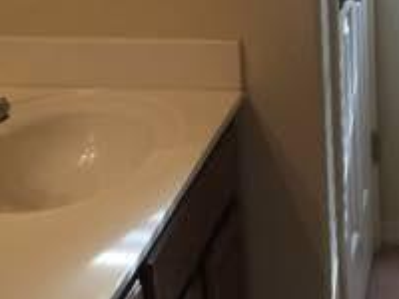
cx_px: 349
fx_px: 1072
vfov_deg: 15.8
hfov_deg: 20.7
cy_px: 62
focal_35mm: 93
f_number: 2.2
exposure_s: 1/30
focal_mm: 4.15
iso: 32
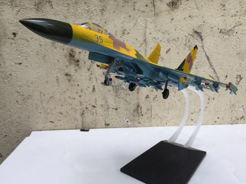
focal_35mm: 29
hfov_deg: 61.7
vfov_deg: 48.2
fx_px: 206
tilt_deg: -12.8
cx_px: 123
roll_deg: -0.8
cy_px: 92
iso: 32
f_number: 2.2
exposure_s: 1/302
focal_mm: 4.15
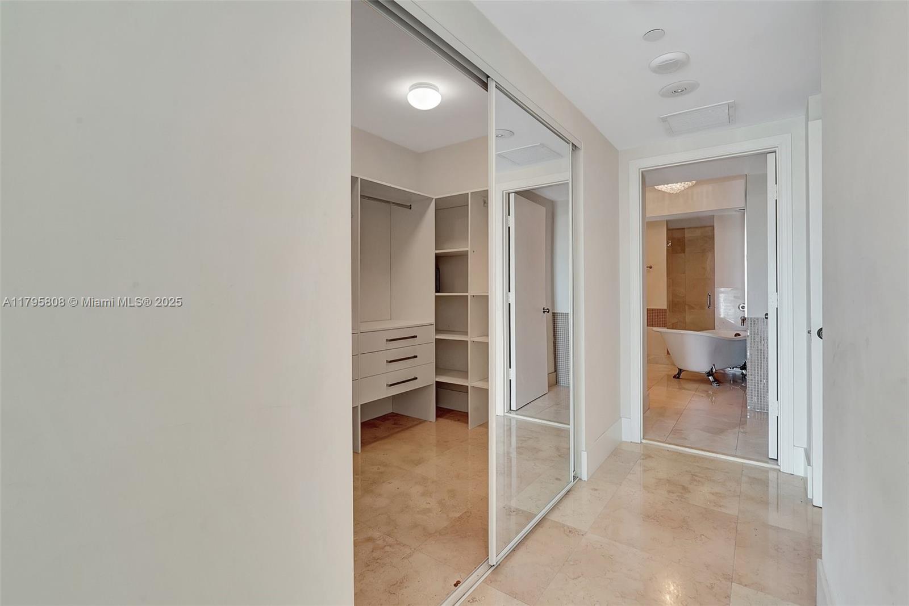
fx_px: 404
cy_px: 303
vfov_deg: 73.8
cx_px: 454
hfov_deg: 96.7
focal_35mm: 16
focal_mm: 16
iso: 640
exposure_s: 1/5
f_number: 13
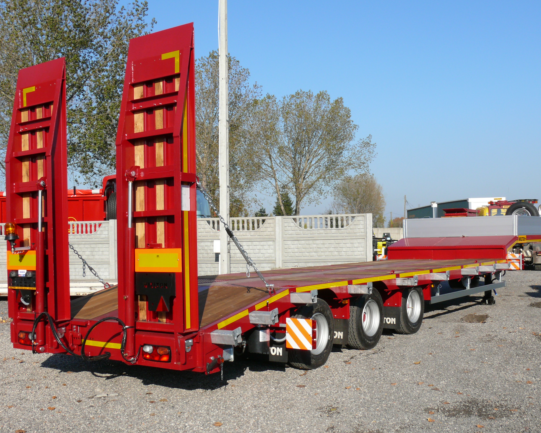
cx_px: 279
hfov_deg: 42.9
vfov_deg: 34.9
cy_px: 217
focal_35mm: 43
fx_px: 689
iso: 100
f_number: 5.6
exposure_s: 1/500
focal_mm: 8.3
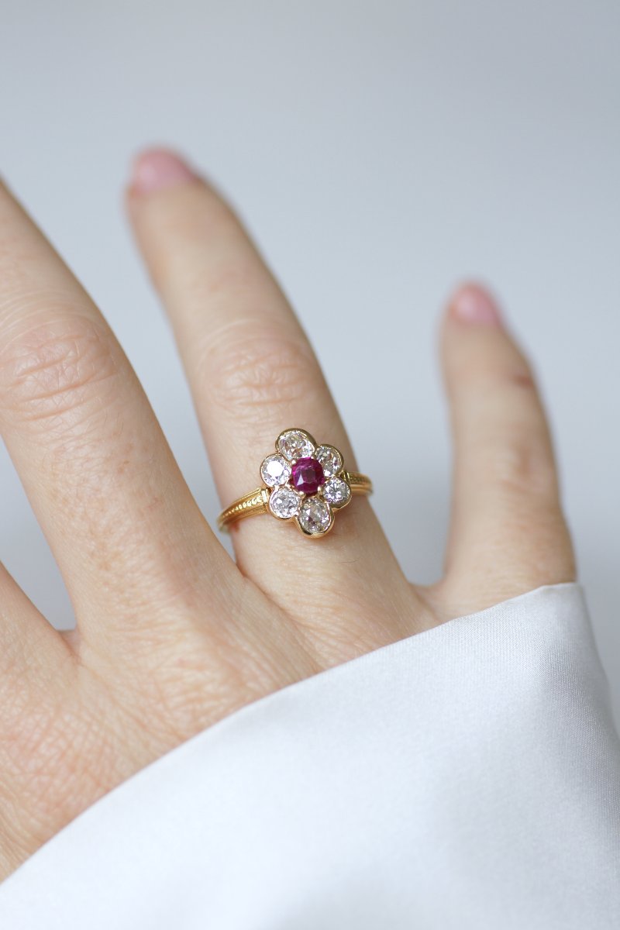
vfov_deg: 19.5
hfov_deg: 13.0
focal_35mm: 105
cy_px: 465
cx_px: 310
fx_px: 2712
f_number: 3.2
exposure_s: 1/125
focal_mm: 70
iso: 200
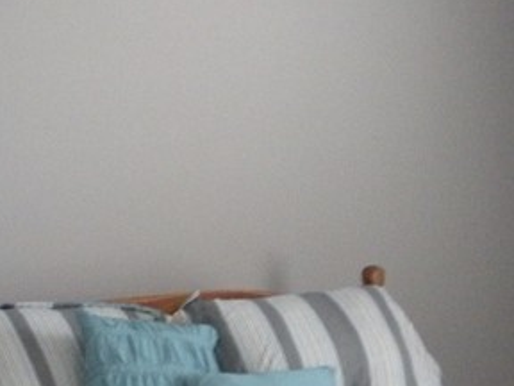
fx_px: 1901
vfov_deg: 11.5
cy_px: 332
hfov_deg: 15.4
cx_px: 328
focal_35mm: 128
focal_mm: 6.3
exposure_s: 1/30
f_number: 3.5
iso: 400
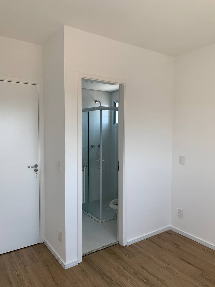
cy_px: 144
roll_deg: -0.2
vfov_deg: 67.3
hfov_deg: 53.1
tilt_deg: -1.8
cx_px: 108
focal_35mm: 26
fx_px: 215
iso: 25
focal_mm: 4.25
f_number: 1.8
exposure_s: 1/193
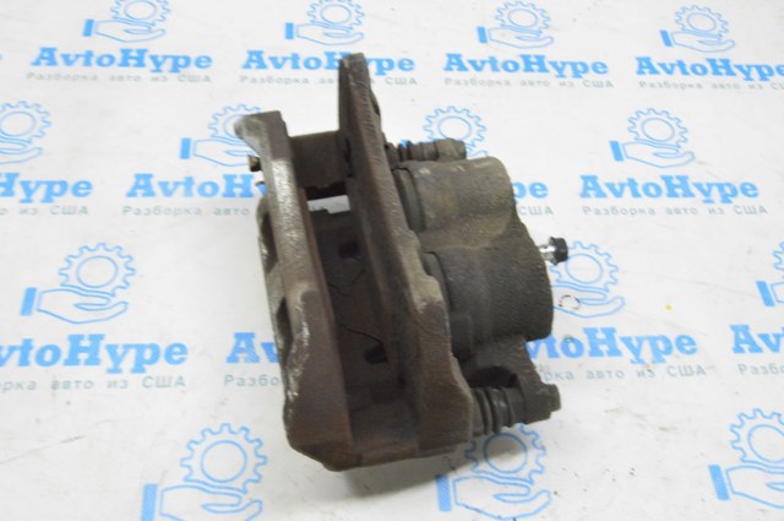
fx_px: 848
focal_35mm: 39
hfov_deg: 49.6
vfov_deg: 34.1
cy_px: 260
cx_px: 392
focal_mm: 26
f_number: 20
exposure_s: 1/15
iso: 6400
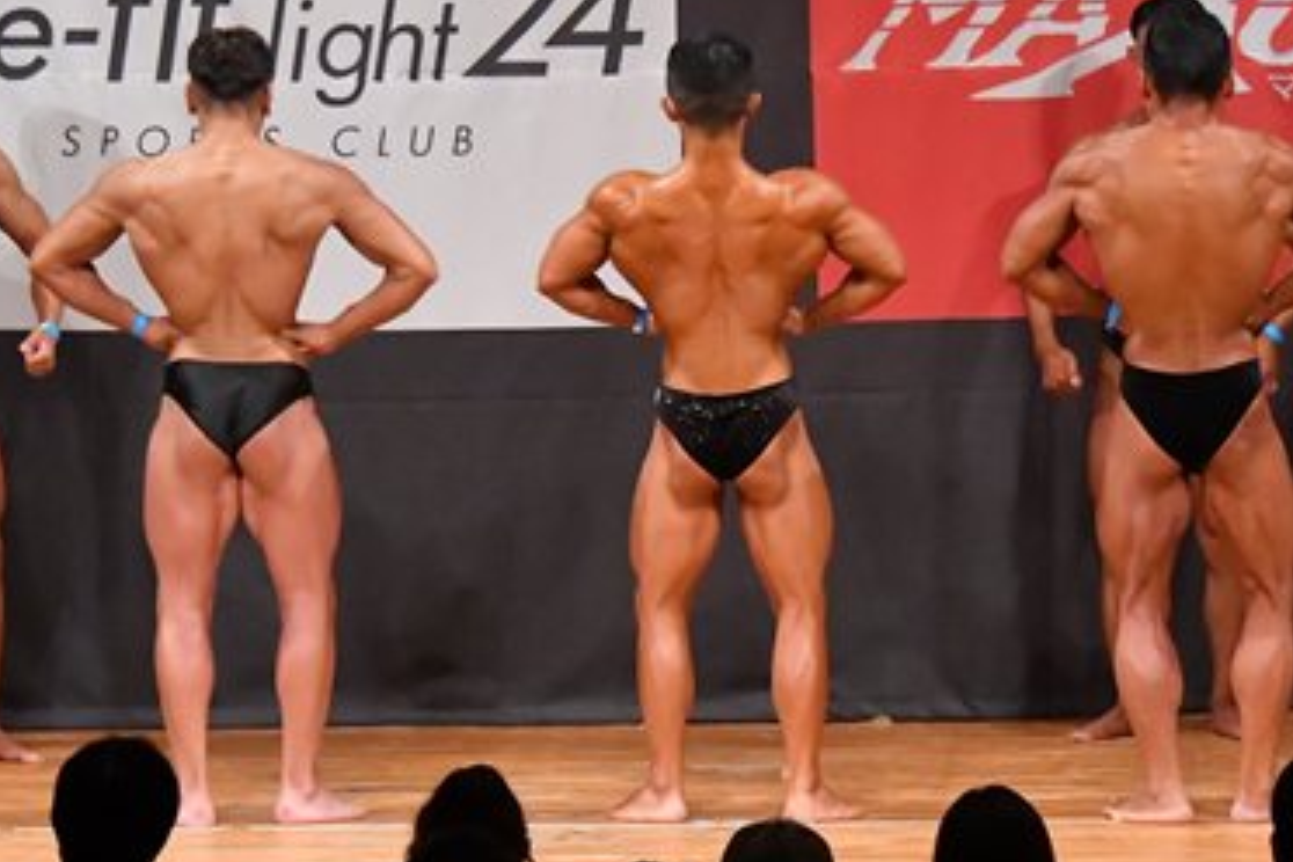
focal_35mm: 306
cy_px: 434
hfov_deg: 6.7
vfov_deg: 4.5
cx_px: 753
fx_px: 10990
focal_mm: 98
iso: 8000
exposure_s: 1/400
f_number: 5.6
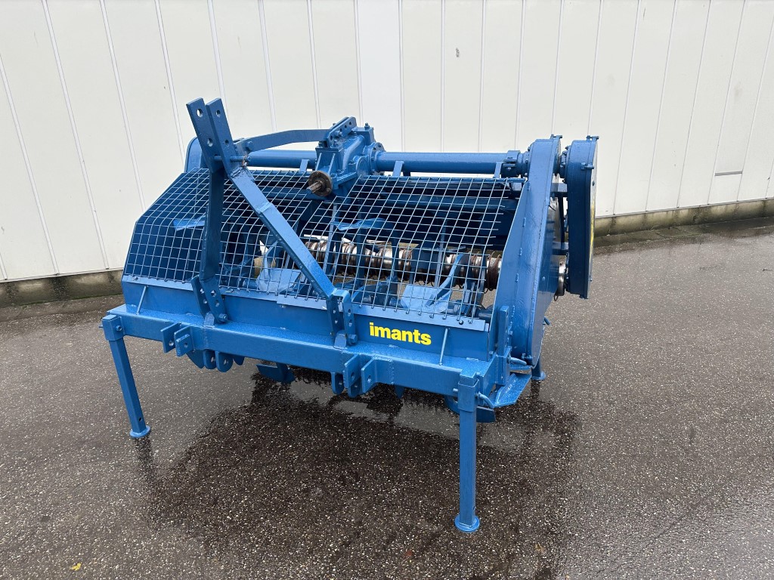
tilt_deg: -21.3
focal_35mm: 24
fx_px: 537
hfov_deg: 71.6
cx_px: 387
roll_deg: +1.4
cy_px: 290
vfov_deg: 56.8
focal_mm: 6.86
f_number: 1.78
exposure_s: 1/121
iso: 125
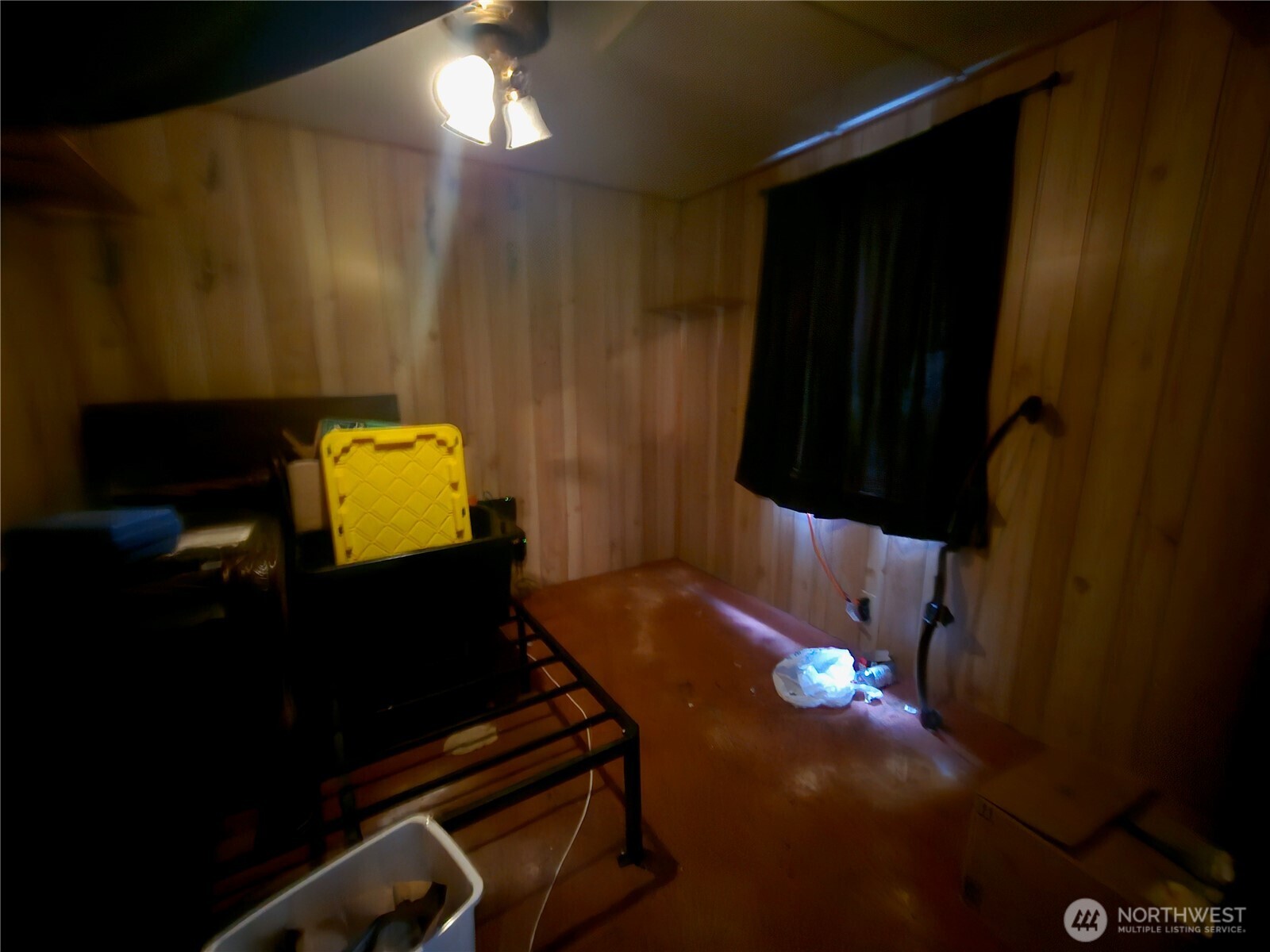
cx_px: 635
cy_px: 476
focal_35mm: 13
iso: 1000
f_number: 2.2
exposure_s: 1/8
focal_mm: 2.2
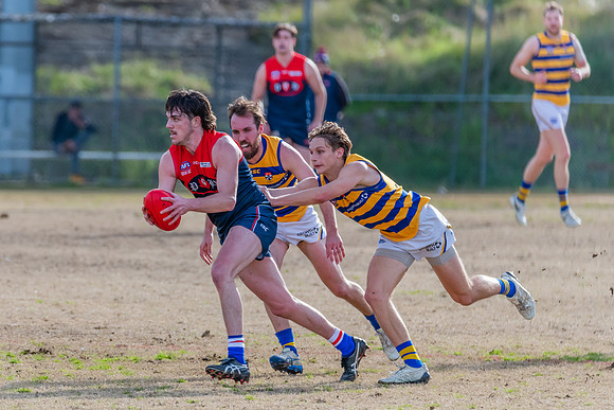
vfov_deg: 2.2
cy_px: 226
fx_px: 10613
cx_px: 190
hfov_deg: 3.3
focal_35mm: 622
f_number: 6.3
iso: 800
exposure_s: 1/1600
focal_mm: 450
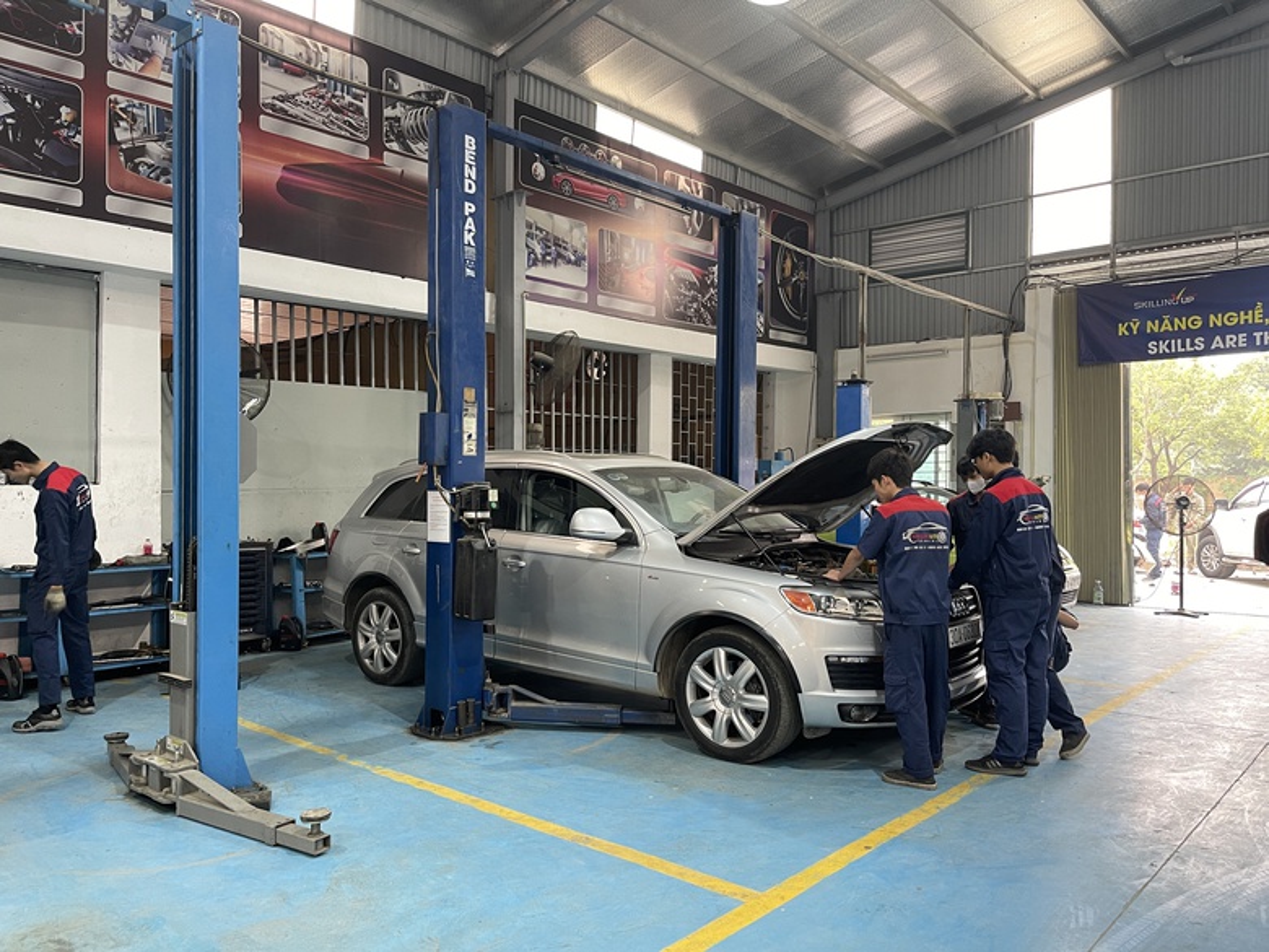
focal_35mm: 26
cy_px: 476
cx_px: 634
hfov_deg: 67.3
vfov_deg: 53.1
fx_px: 953
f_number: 1.6
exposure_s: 1/72
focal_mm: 5.1
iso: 125
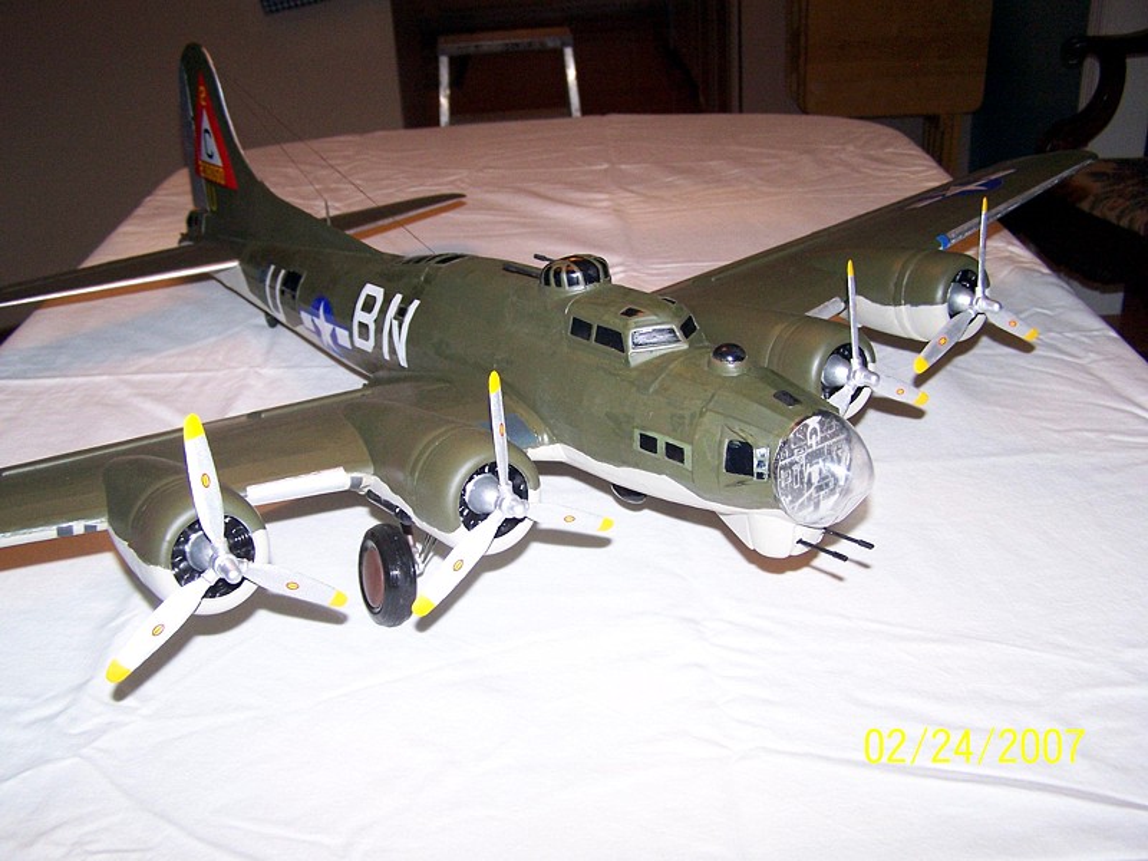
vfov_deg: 37.7
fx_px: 1260
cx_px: 574
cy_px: 430
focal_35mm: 38
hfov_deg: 49.0
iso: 140
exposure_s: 1/60
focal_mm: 6.3
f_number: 2.8
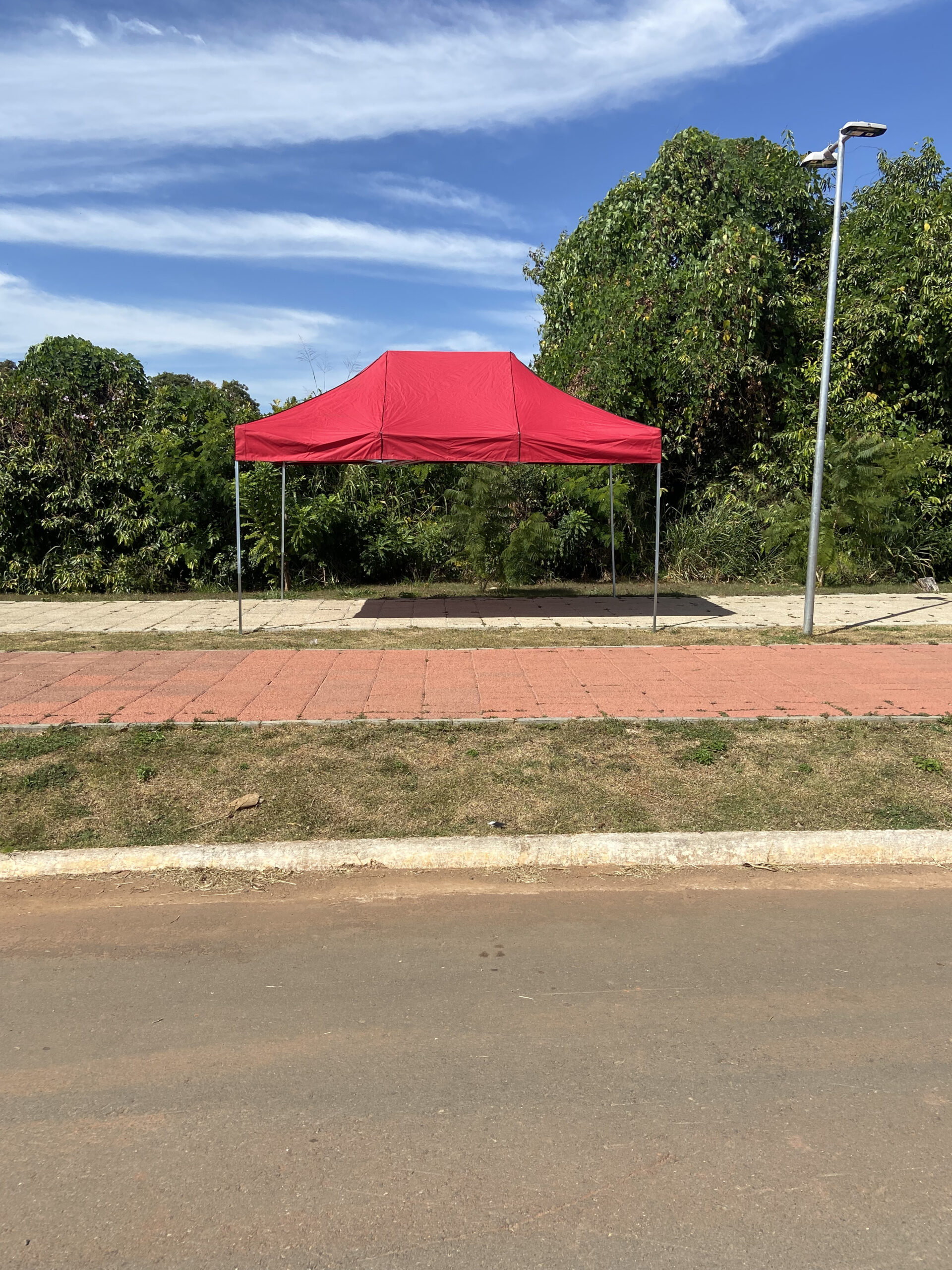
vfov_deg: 67.3
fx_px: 953
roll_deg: +0.7
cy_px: 635
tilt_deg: -7.6
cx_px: 476
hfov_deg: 53.1
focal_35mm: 26
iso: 32
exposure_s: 1/3125
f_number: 1.8
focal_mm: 4.25
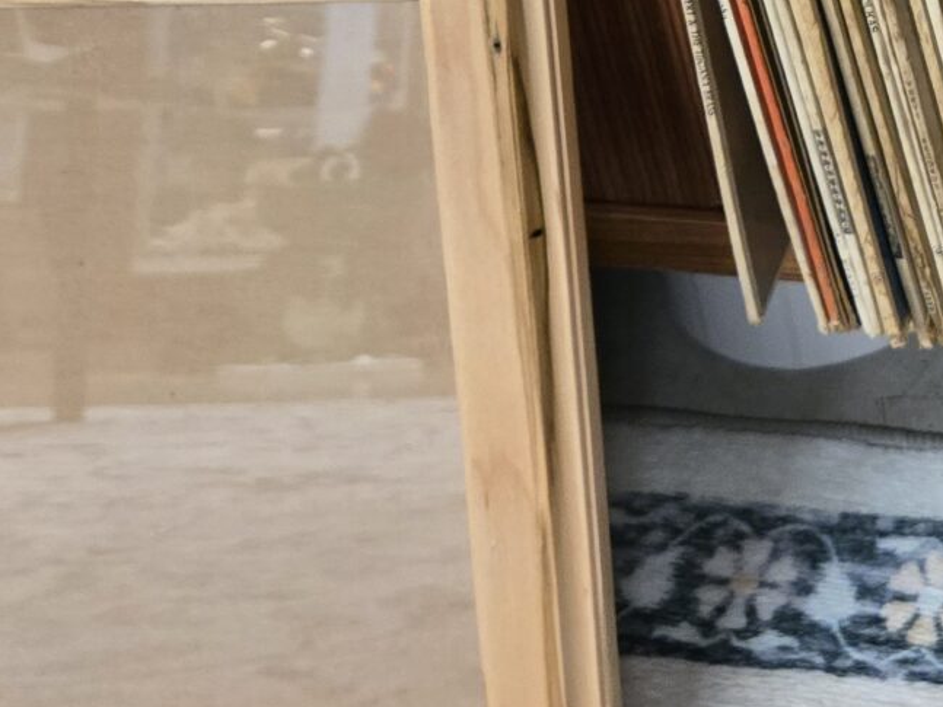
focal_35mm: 91
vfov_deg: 15.3
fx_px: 2479
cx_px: 1211
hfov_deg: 19.9
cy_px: -258
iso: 800
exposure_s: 1/60
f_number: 1.8
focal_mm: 5.4
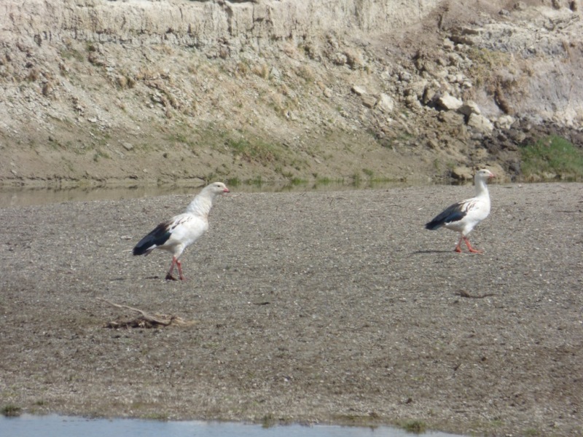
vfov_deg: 1.2
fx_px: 20210
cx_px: 292
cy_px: 218
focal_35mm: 1200
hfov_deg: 1.7
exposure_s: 1/320
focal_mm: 215
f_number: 8
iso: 100
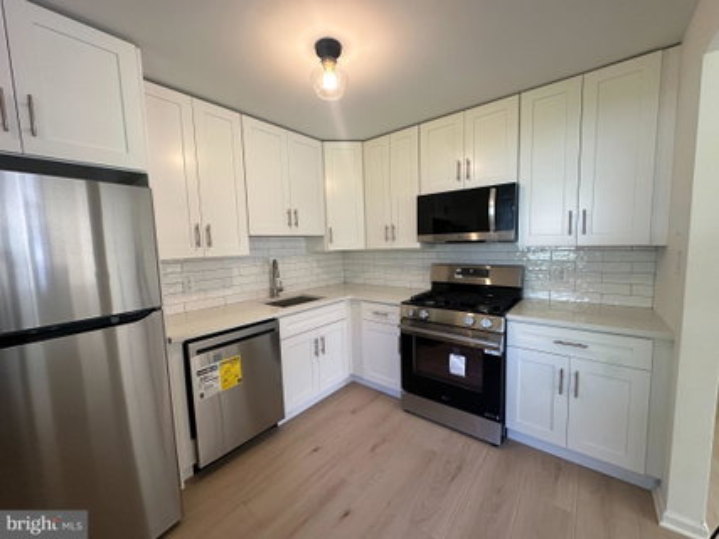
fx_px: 291
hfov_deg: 102.1
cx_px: 360
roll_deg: +2.0
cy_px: 270
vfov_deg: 85.6
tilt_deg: -4.4
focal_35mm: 14
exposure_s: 1/120
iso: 160
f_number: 2.2
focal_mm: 2.22
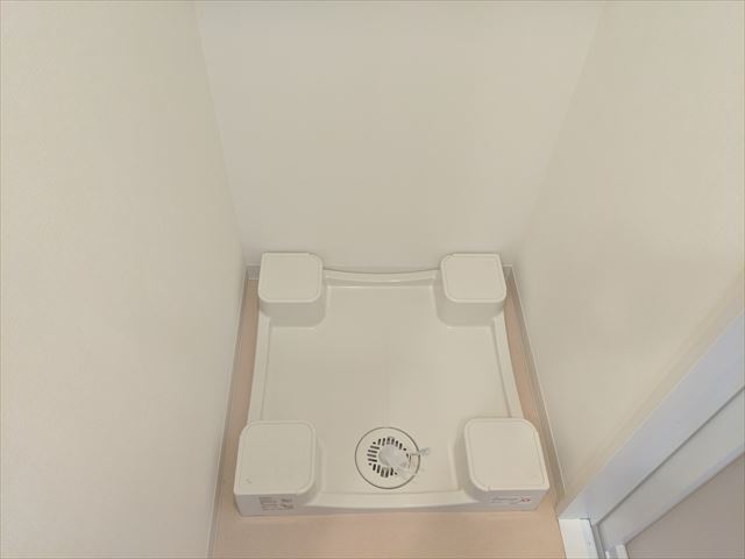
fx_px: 581
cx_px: 372
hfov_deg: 65.3
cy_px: 280
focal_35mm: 27
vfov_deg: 51.4
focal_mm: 4.44
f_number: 1.8
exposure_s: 1/99.9
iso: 330
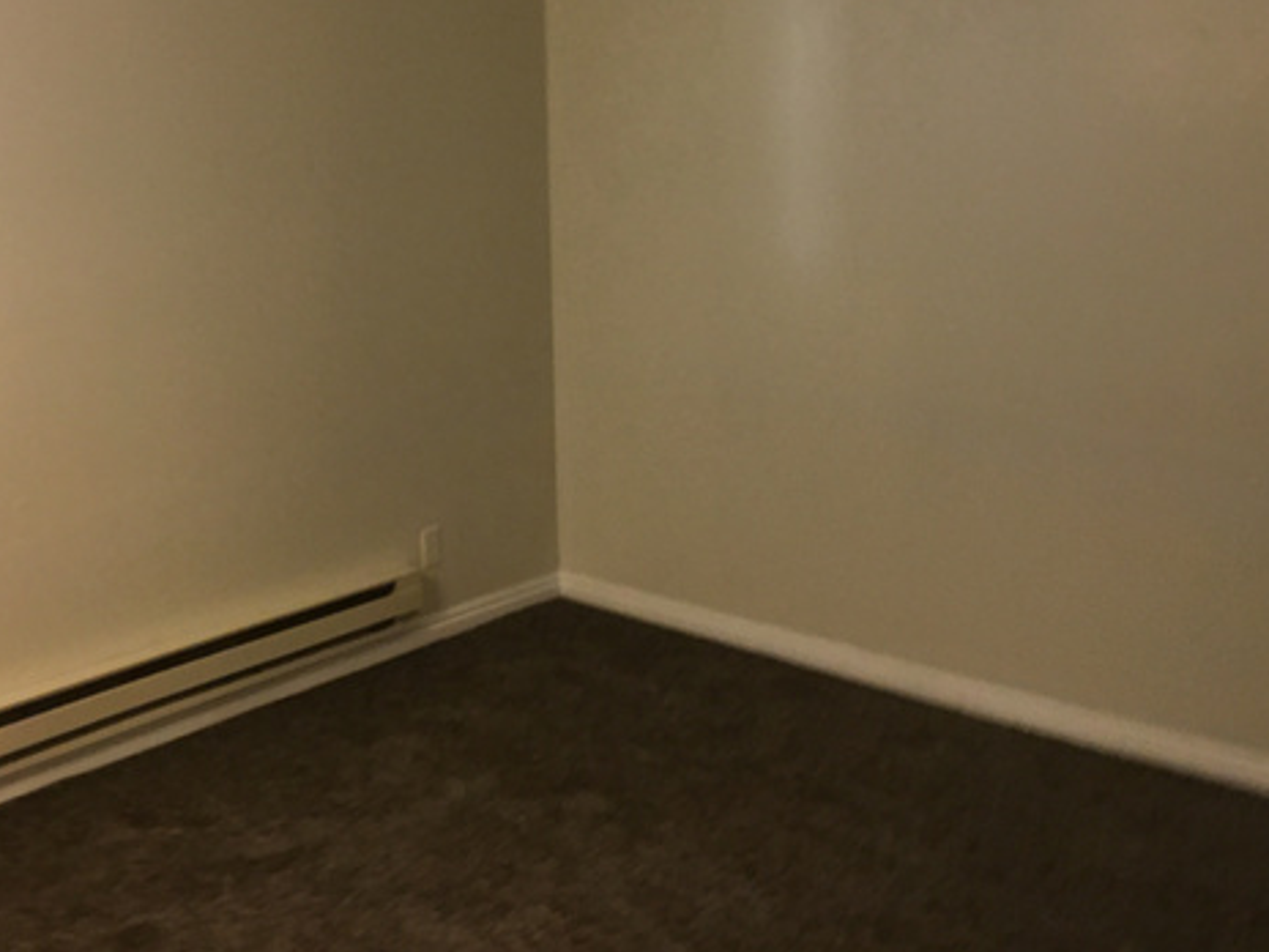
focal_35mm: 40
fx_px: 1466
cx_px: 490
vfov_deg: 35.5
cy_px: 298
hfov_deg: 46.5
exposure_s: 1/15
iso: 80
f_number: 2.2
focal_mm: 4.15
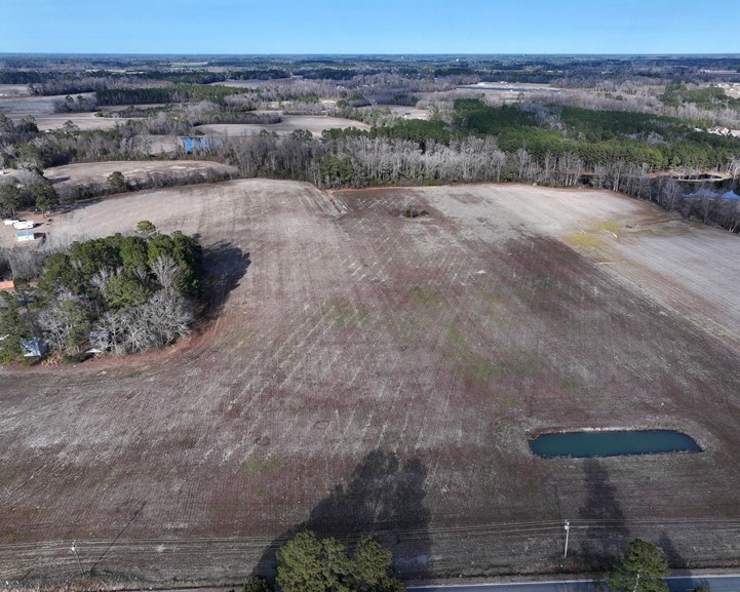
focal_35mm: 26
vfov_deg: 54.9
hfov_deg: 65.9
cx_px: 402
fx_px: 570
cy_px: 307
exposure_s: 1/1250
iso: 100
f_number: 4
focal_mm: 12.29
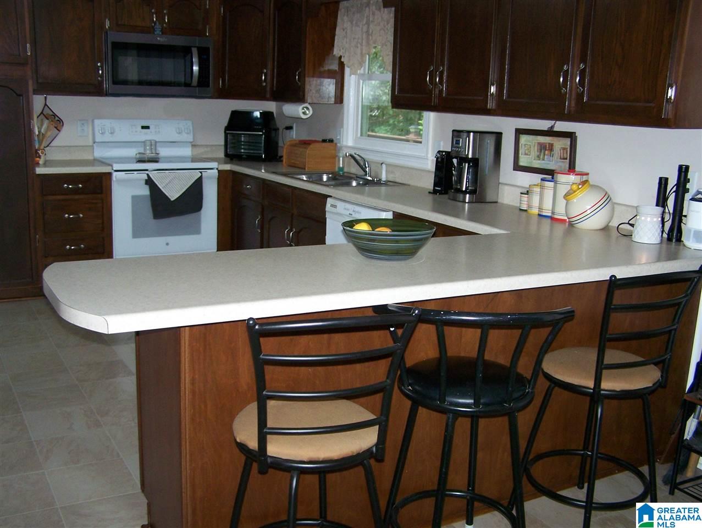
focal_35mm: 38
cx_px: 351
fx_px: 771
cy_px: 264
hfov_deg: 48.9
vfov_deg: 37.8
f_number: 2.8
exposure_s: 1/60
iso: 160
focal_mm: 6.3
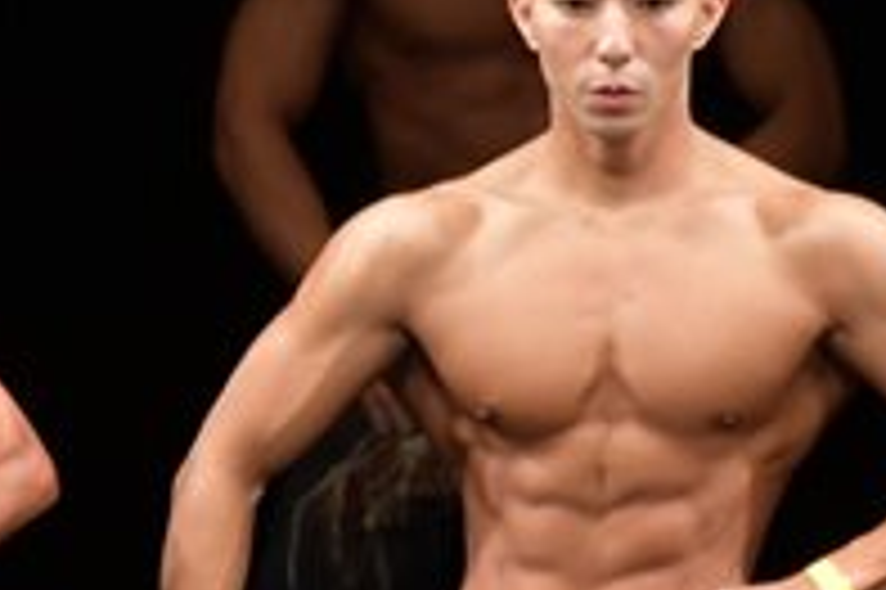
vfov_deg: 1.2
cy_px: 757
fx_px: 27615
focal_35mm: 1123
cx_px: 160
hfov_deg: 1.8
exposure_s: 1/400
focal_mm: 190
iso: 3200
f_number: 5.6
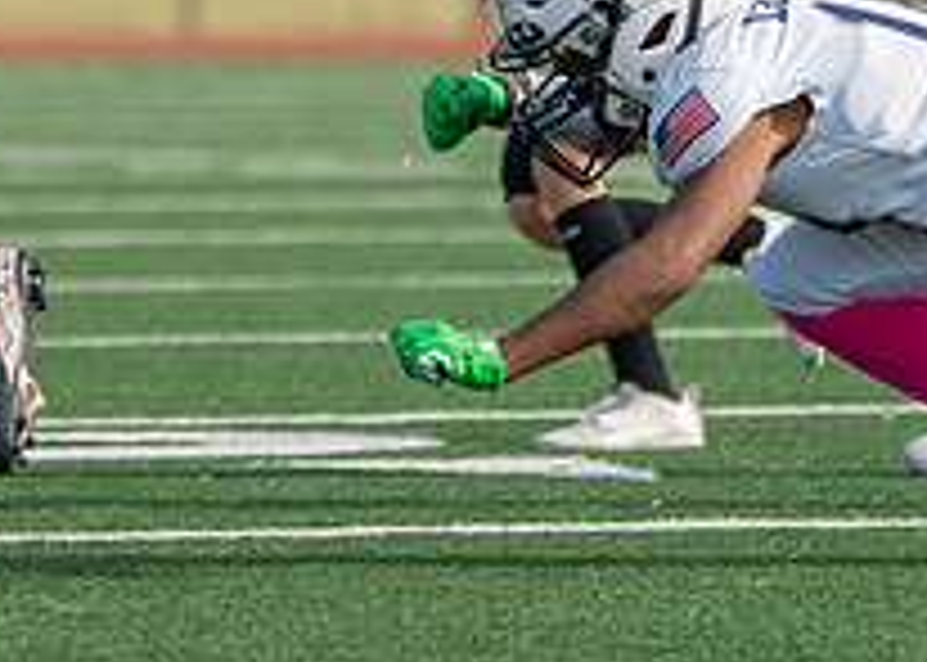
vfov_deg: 2.0
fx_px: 19371
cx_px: -274
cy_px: -198
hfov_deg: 2.7
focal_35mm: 736
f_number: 5.6
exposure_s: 1/1250
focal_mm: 250
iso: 500
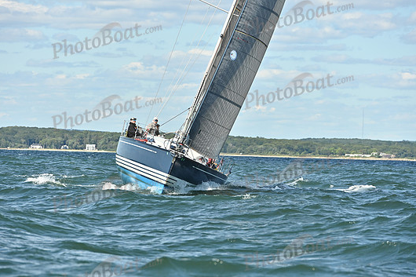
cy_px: 141
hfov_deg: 9.4
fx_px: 2530
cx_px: 203
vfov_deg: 6.3
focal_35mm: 219
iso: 320
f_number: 7.1
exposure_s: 1/1600
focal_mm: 200
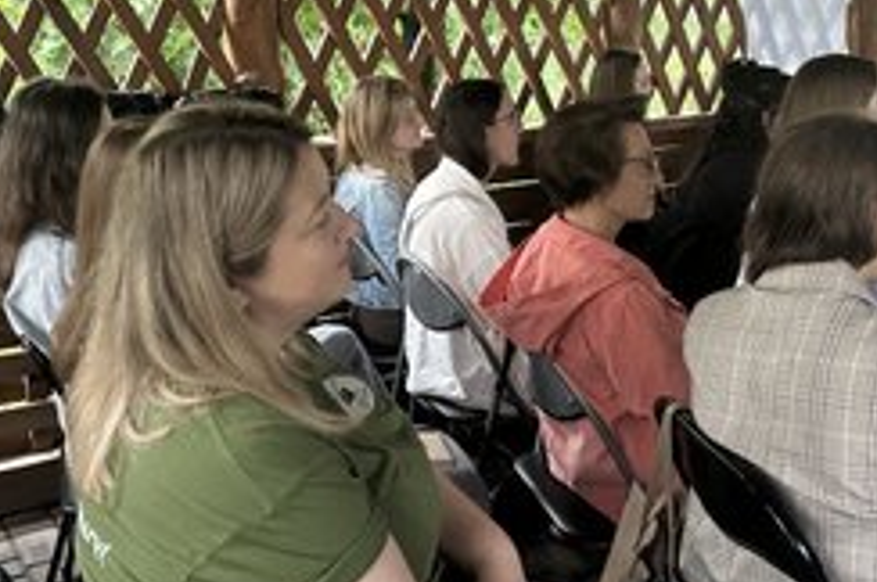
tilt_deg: -11.2
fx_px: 997
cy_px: 241
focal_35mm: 41
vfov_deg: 32.5
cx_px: 424
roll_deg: -0.5
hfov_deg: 47.5
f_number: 1.78
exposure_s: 1/34
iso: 1000
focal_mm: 6.86
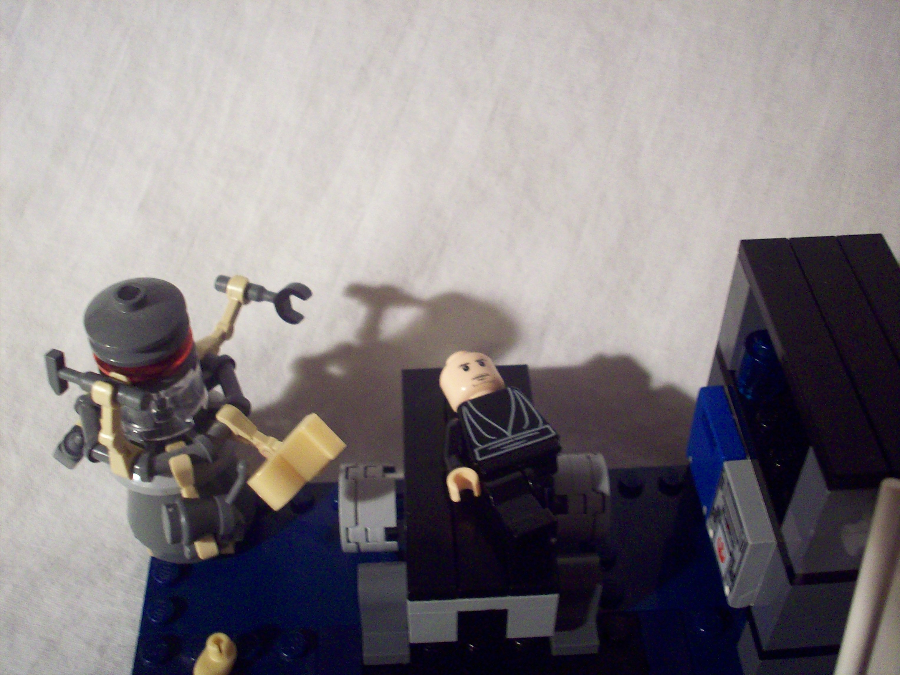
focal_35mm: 37
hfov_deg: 50.1
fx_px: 962
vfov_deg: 38.7
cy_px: 338
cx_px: 450
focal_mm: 6.2
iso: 200
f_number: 2.8
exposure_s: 1/8
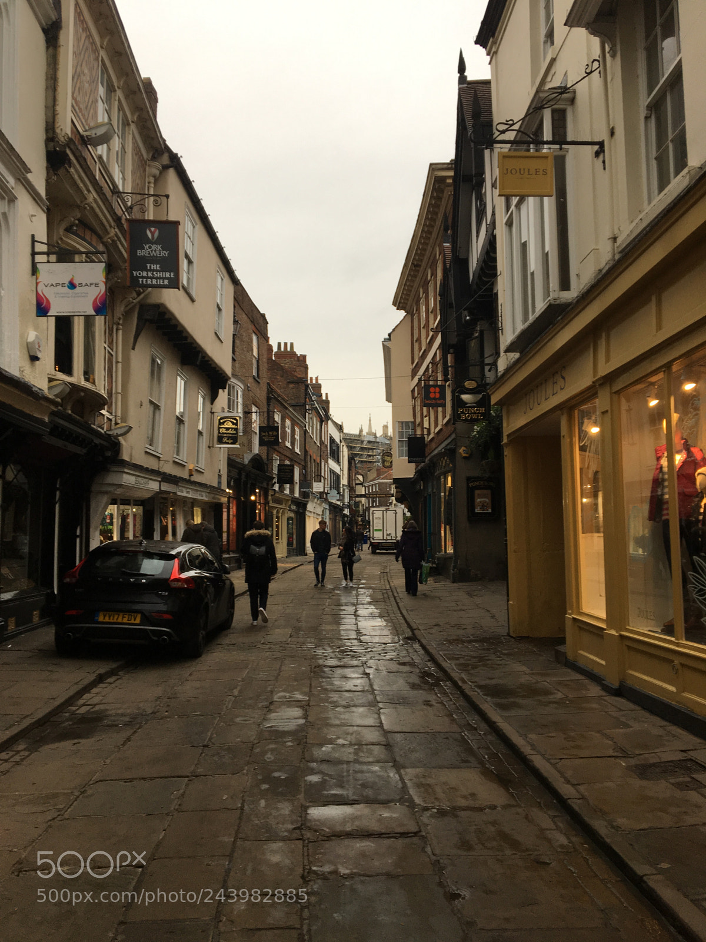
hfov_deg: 48.2
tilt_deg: +5.5
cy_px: 471
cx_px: 353
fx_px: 789
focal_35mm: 29
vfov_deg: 61.7
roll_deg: +1.1
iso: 32
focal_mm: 4.15
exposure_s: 1/100
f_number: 2.2
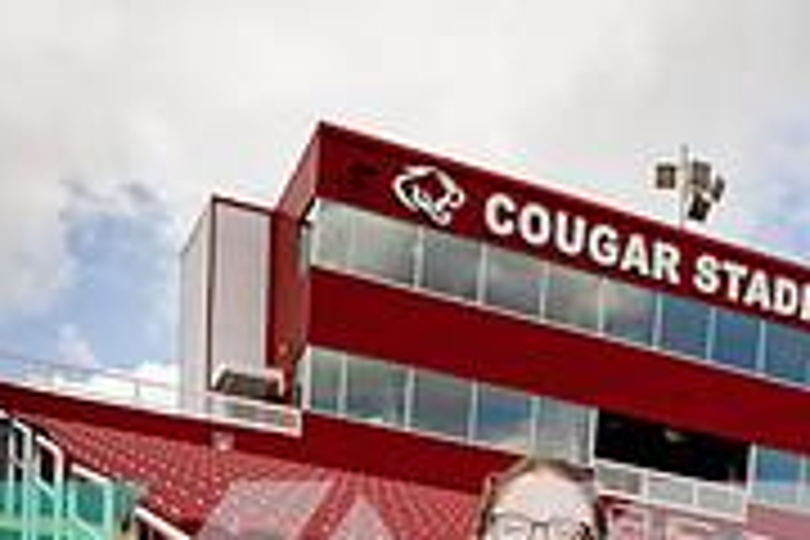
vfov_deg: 18.3
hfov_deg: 33.1
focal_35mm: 60
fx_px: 1350
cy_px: 940
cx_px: 554
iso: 100
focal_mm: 24
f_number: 5
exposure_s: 1/250
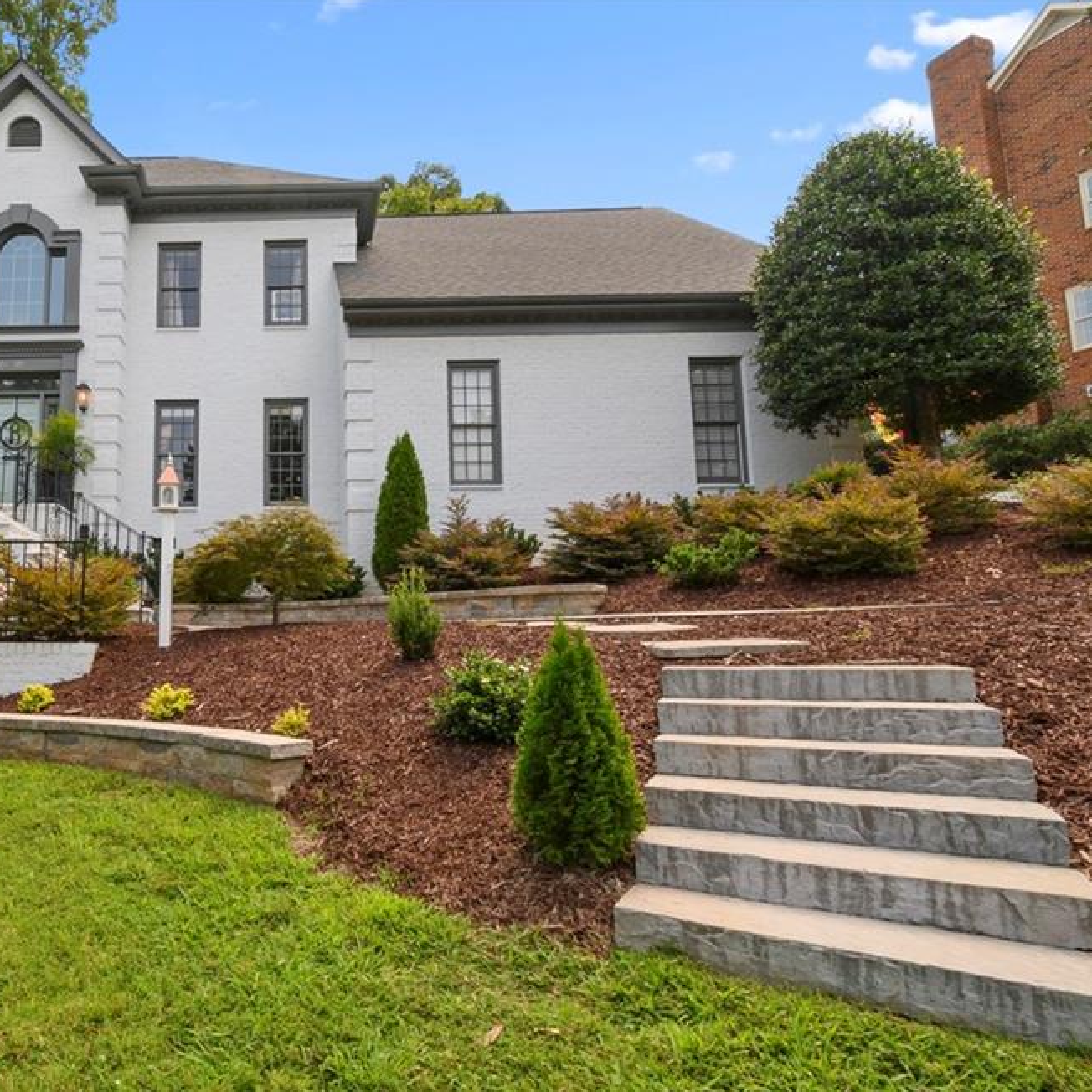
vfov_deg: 74.8
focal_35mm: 20
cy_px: 565
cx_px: 246
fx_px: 714
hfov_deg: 68.9
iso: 200
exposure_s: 1/50
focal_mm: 10
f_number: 13
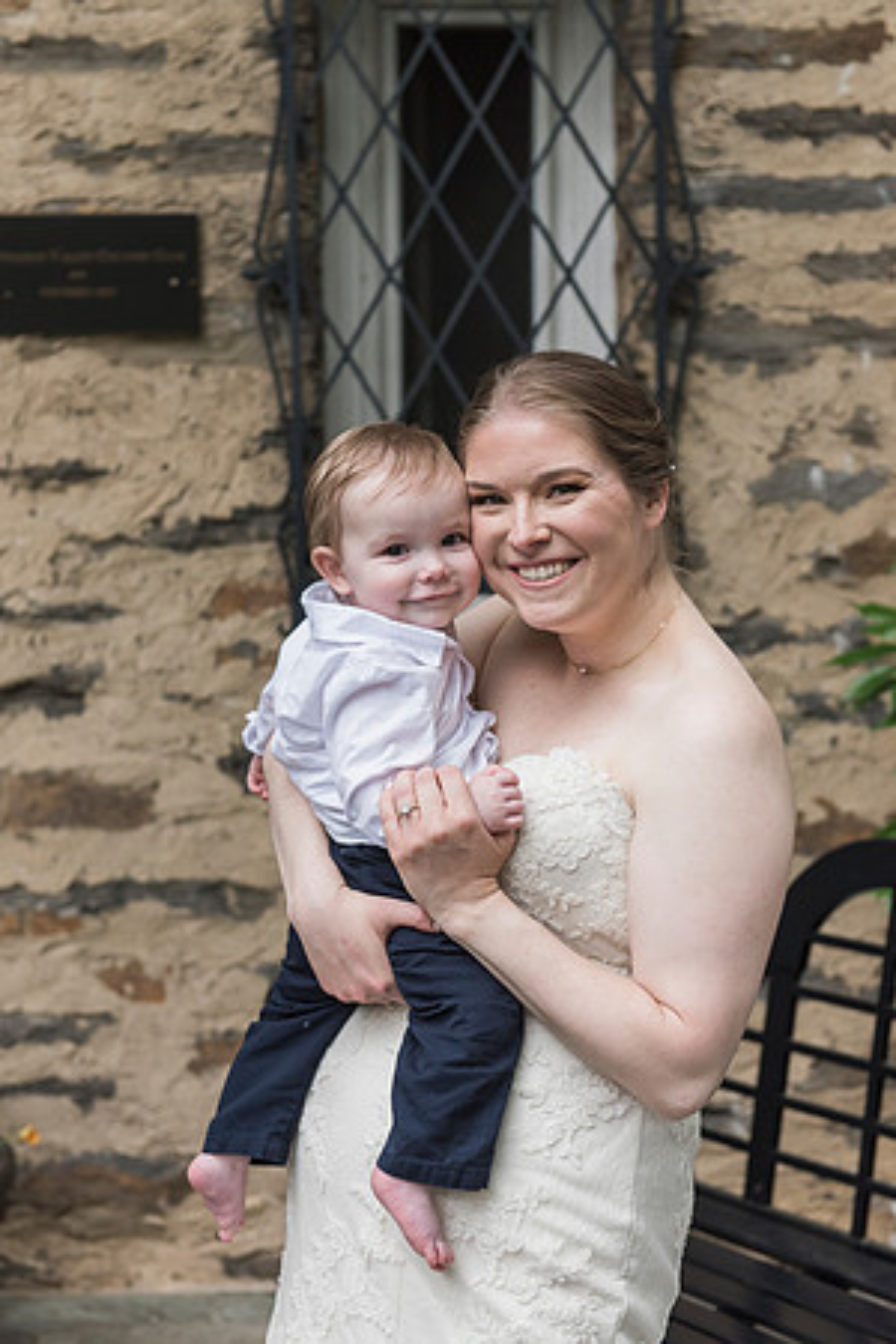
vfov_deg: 33.4
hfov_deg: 22.6
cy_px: 672
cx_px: 448
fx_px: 2240
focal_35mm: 60
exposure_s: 1/500
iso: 800
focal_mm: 60
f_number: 4
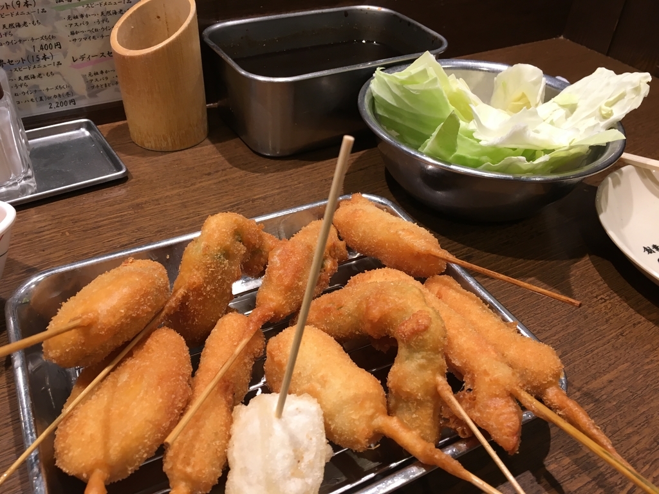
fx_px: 552
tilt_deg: -39.0
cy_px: 247
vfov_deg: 48.2
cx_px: 330
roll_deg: -3.5
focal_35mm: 29
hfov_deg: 61.7
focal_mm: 4.15
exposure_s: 1/30
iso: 50
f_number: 2.2
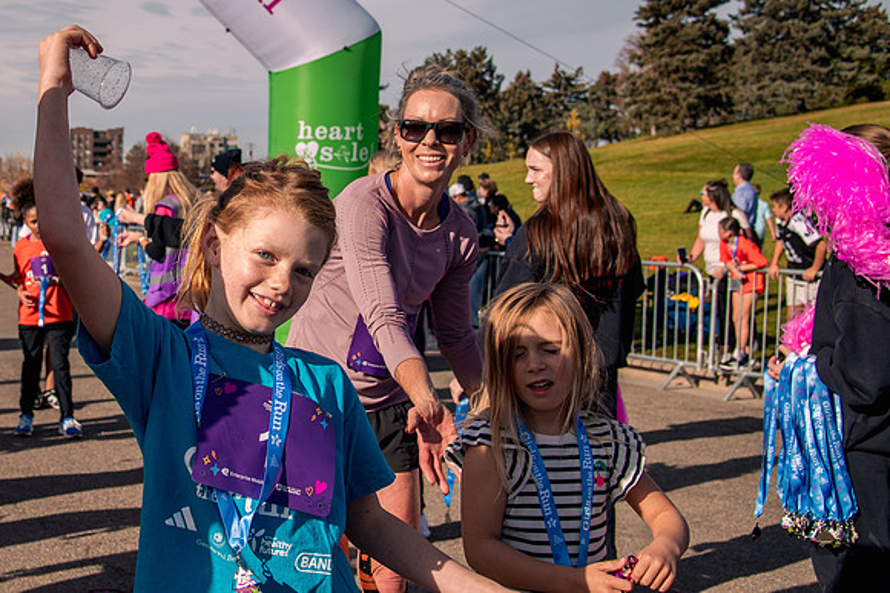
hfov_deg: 38.2
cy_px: 198
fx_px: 1239
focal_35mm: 50
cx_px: 192
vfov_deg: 26.7
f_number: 5.6
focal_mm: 31
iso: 200
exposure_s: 1/1250
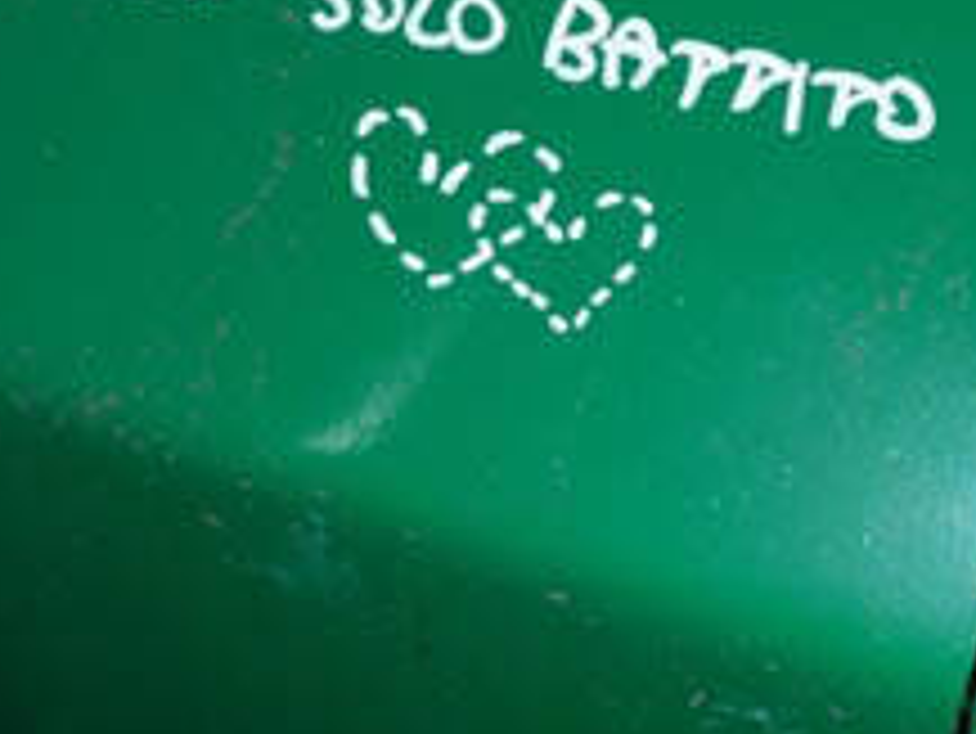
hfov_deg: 19.8
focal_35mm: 99
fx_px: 2793
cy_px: 110
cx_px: 585
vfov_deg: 14.8
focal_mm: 7.1
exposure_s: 1/30
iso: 100
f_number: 4
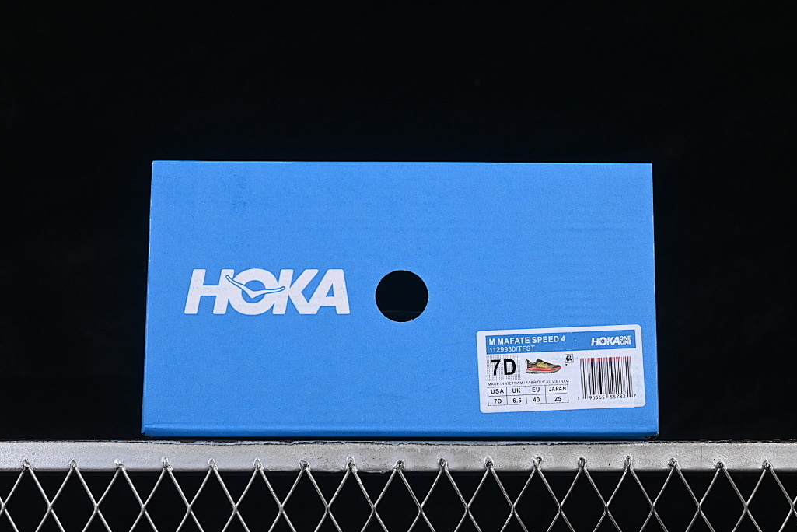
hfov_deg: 25.7
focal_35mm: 79
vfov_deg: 17.3
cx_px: 401
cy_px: 266
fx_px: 1749
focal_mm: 50
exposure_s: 1/60
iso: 160
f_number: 8
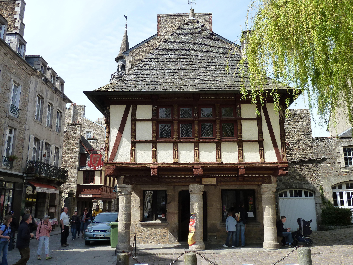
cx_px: 176
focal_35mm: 30
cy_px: 132
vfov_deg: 46.8
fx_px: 306
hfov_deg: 60.0
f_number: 4
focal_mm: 5
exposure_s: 1/320
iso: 125
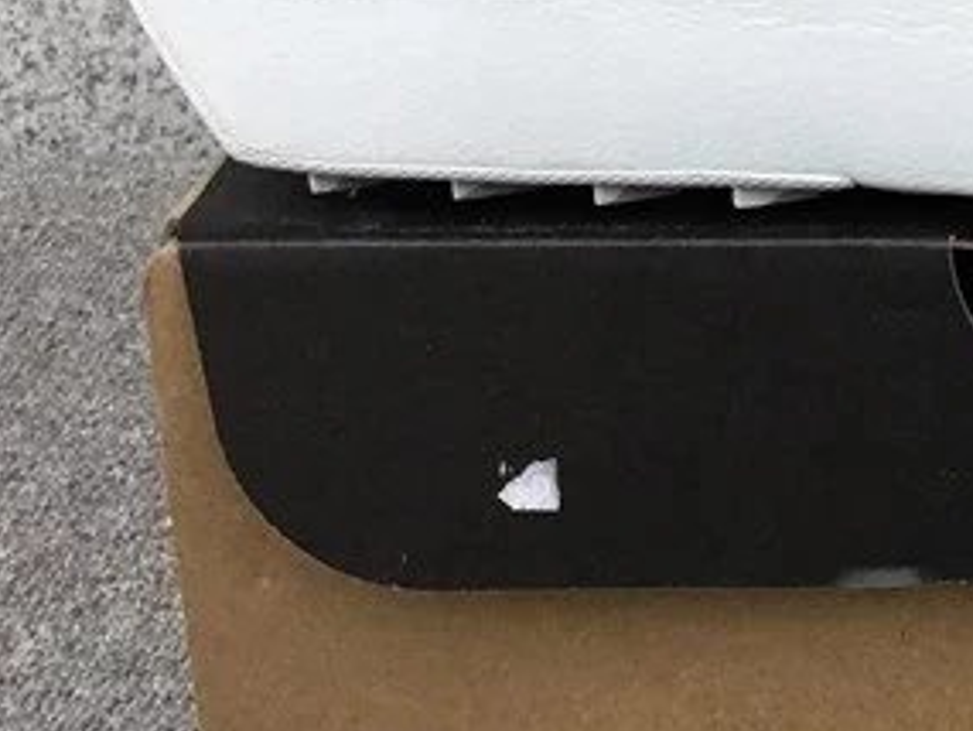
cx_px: 1171
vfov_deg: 14.9
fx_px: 2756
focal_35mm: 98
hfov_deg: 18.9
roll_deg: -1.0
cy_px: 36
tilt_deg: -19.0
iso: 25
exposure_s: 1/255
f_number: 2.4
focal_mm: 3.3
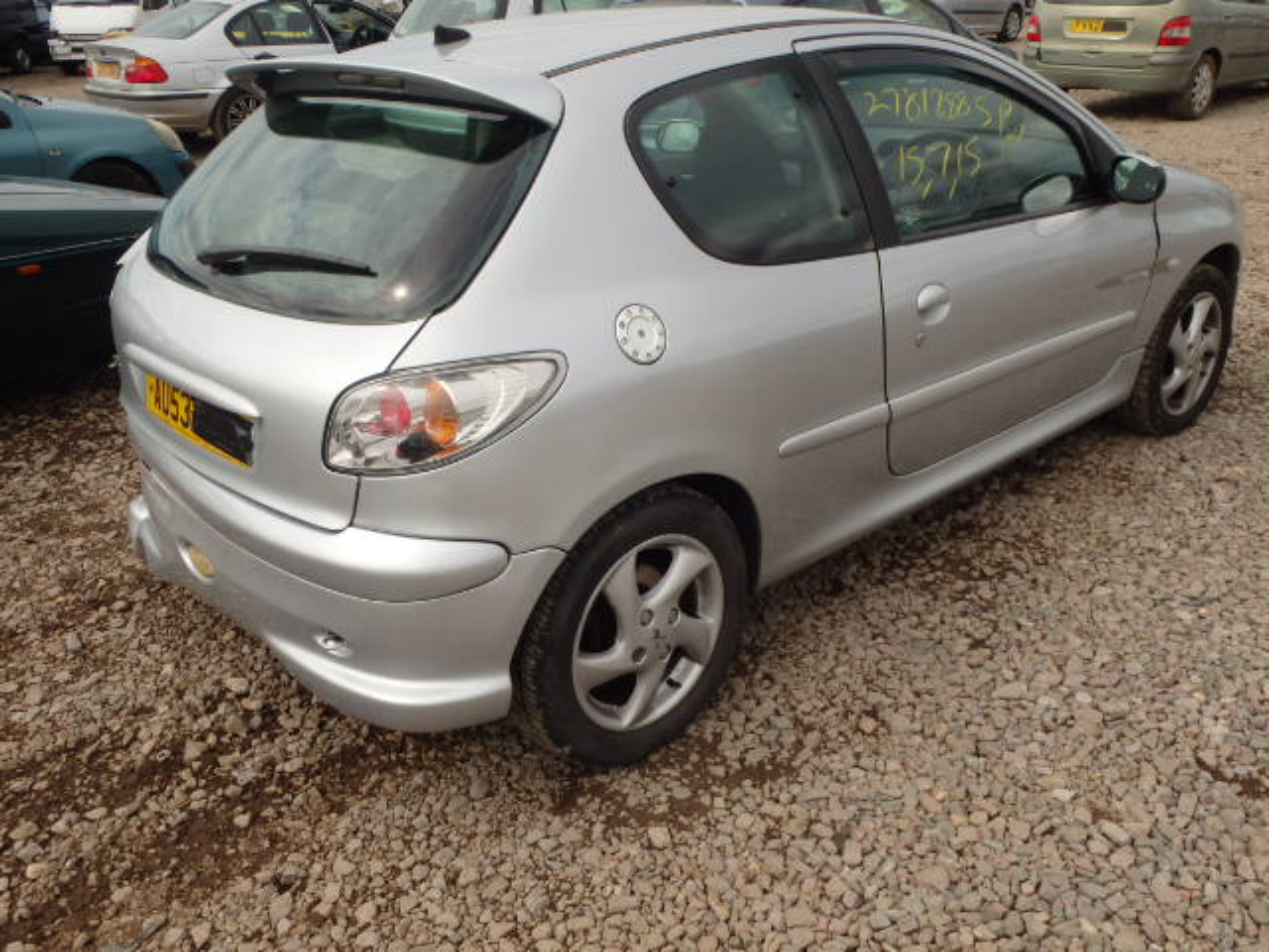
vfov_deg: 44.2
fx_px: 1173
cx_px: 634
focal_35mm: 32
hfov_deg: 56.8
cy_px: 476
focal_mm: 5.7
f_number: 13
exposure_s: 1/125
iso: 125
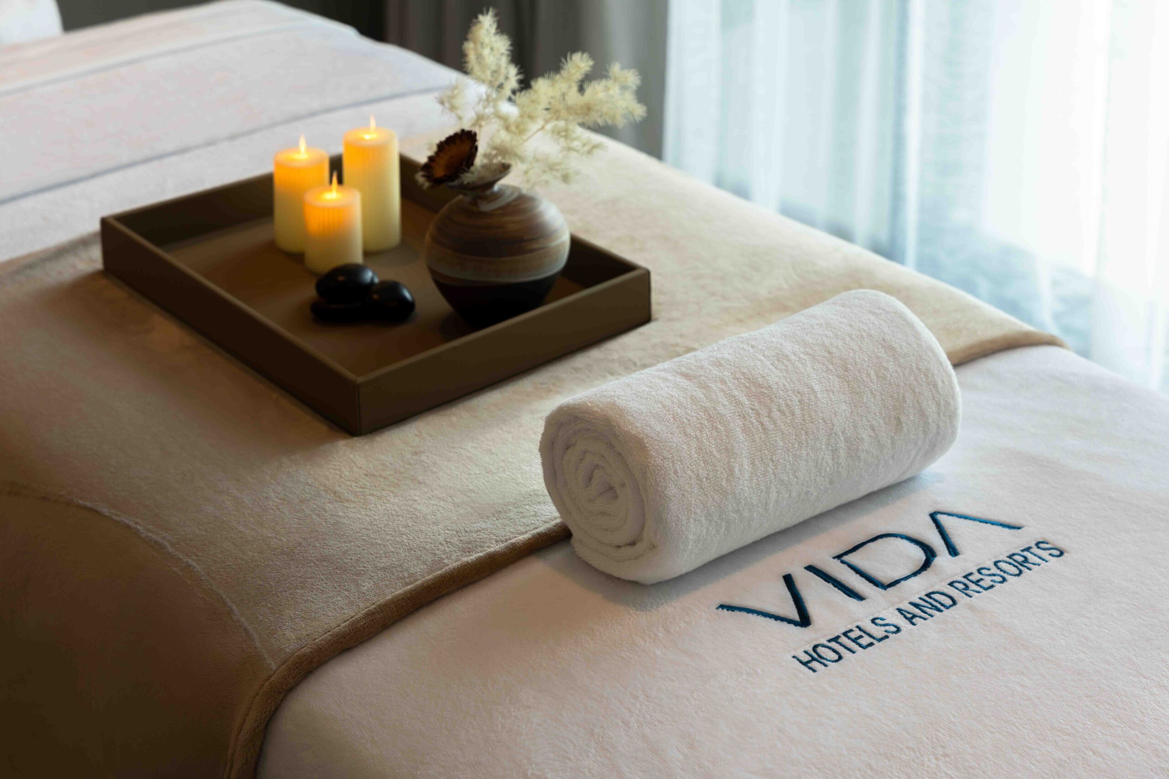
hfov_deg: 28.8
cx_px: 584
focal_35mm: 70
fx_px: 2273
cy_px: 390
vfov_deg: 19.5
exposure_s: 1/200
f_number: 5
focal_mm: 70
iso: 1000
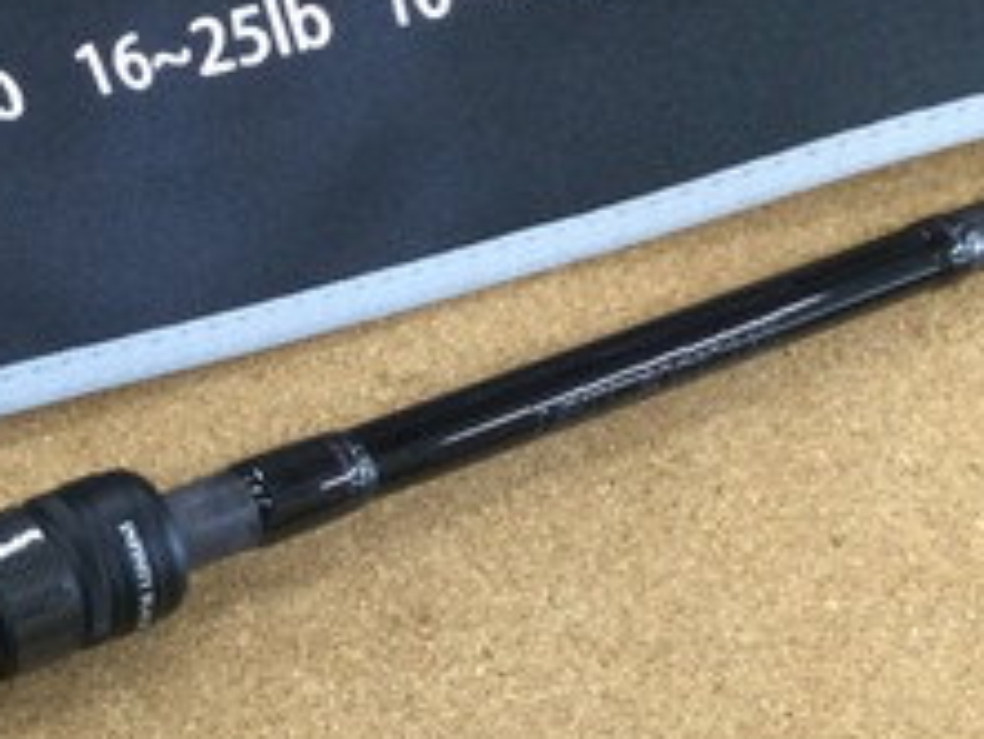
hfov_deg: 20.9
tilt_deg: -74.8
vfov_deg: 17.4
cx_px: -343
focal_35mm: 84
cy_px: 588
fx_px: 2389
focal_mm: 3.3
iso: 50
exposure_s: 1/30
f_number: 2.4
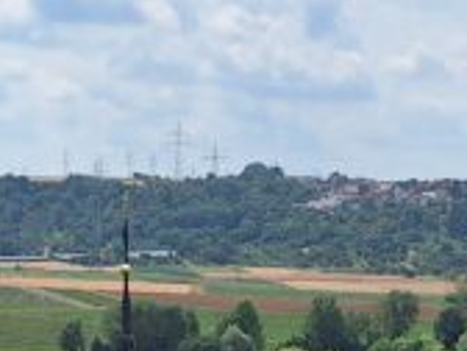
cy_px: 401
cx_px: 289
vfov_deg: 10.4
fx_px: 1889
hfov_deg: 14.1
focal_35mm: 140
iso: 40
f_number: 1.8
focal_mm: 5.54
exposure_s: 1/6250
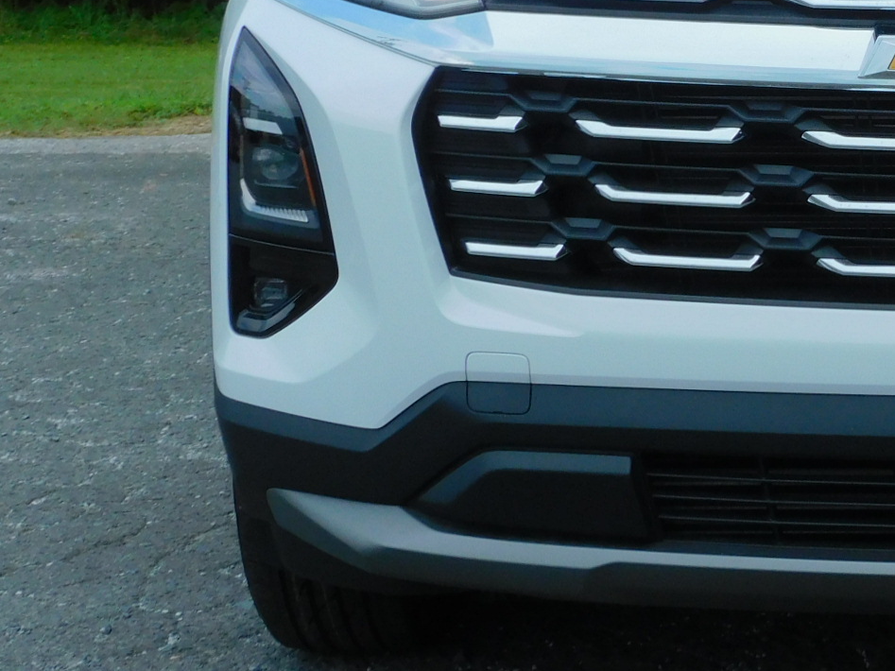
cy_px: 95
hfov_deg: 19.7
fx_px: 2482
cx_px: 953
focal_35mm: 96
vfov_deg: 15.3
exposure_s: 1/800
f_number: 3.8
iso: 125
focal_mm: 7.2
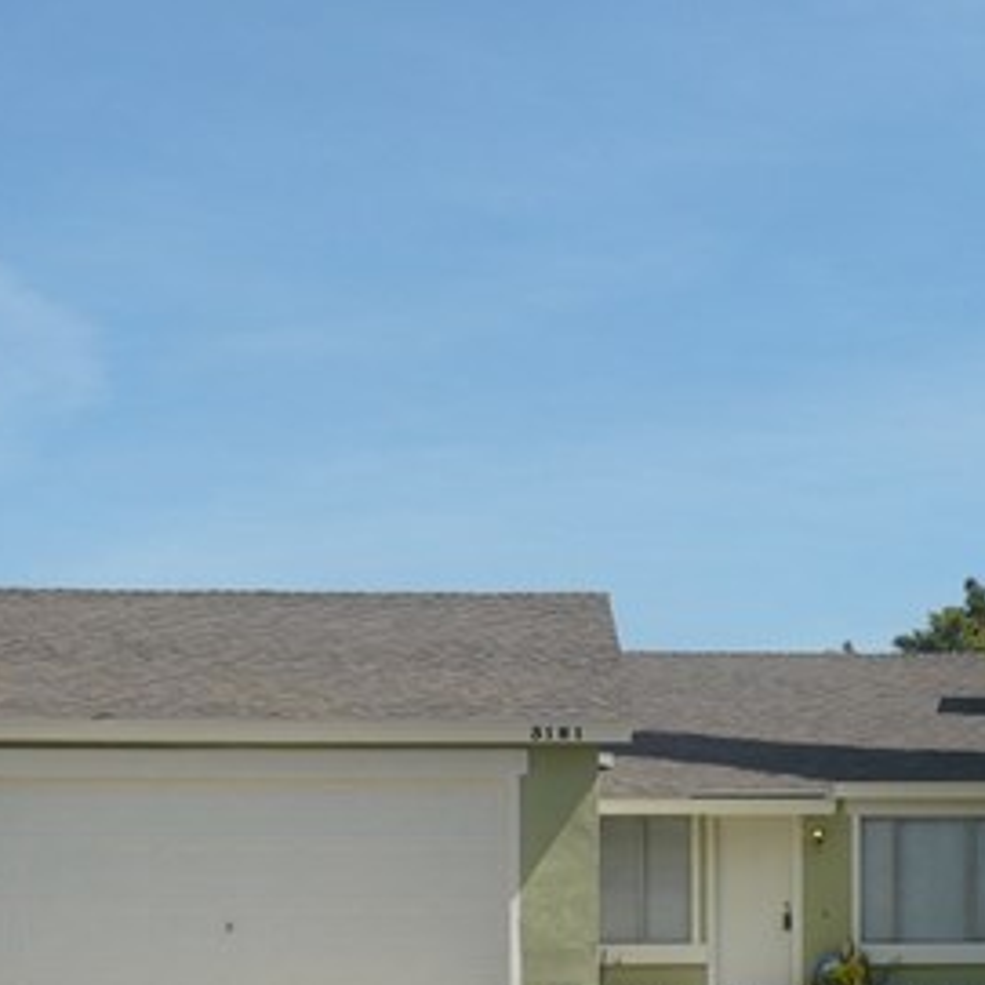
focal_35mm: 73
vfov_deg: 23.5
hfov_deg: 23.5
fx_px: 2350
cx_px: 672
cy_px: 720
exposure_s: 1/320
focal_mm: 5.8
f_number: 8
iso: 100
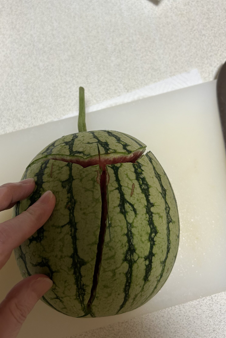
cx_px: 97
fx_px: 292
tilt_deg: -78.3
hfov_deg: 42.2
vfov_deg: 60.0
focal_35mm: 31
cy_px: 146
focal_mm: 5.7
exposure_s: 1/60
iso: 100
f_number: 1.5
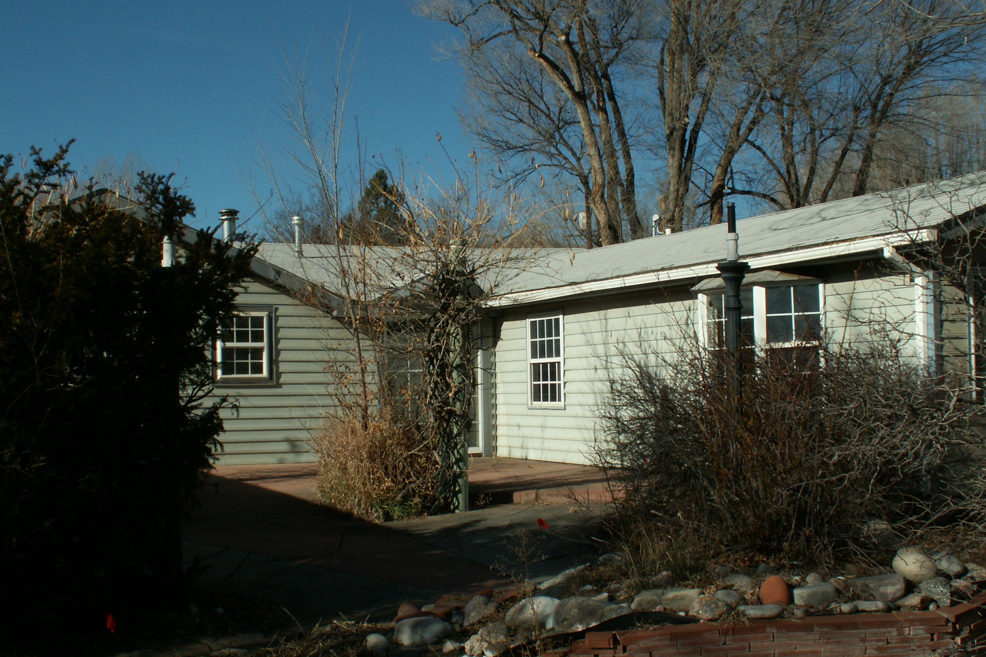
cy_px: 355
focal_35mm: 45
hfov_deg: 43.6
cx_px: 496
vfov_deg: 29.9
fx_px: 1232
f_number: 8
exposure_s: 1/250
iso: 50
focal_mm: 7.22
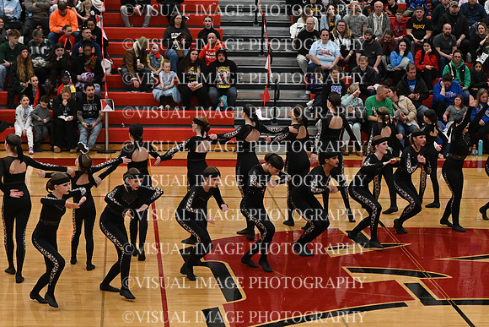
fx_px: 1427
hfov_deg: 19.5
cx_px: 244
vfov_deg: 13.0
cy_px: 164
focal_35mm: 105
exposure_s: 1/400
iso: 3200
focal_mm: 70
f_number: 4
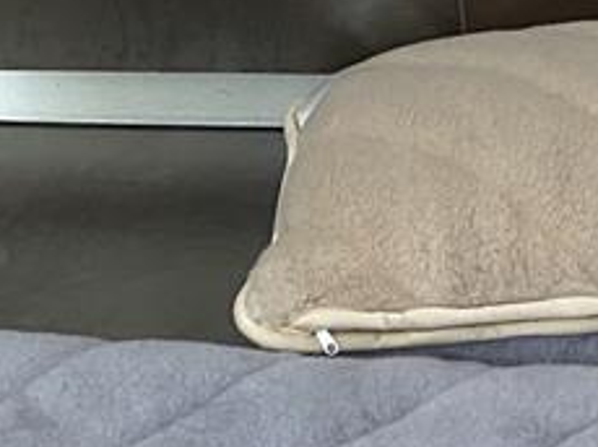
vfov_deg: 11.5
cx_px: 788
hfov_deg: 16.1
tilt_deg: -49.2
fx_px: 2002
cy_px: 894
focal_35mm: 116
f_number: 1.8
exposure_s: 1/60
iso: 160
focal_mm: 4.25
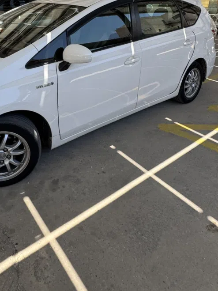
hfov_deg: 47.0
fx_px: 244
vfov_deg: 57.6
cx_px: 64
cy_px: 63
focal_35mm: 29
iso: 40
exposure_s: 1/307
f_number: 2.2
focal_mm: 2.22
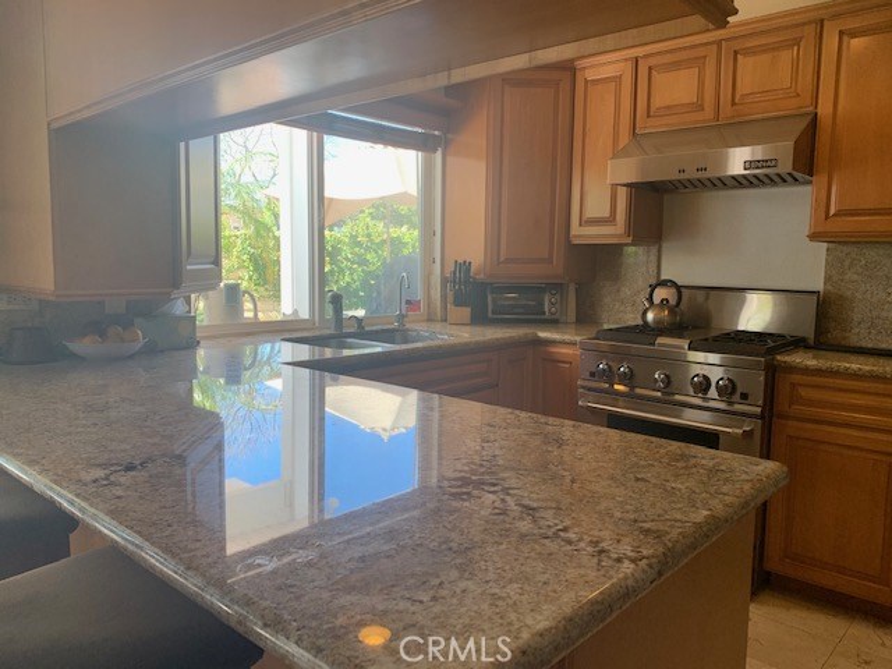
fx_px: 670
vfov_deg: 53.1
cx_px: 446
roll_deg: -1.4
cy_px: 334
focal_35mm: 26
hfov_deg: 67.3
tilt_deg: -5.4
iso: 64
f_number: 1.8
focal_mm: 4.25
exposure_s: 1/121
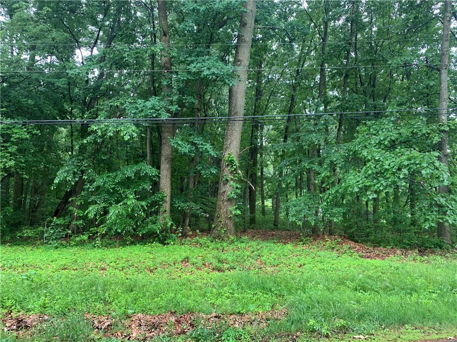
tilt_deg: +6.0
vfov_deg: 53.1
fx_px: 343
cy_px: 171
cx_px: 228
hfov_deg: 67.3
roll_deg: -1.8
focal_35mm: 26
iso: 100
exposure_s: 1/60
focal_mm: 4.25
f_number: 1.8
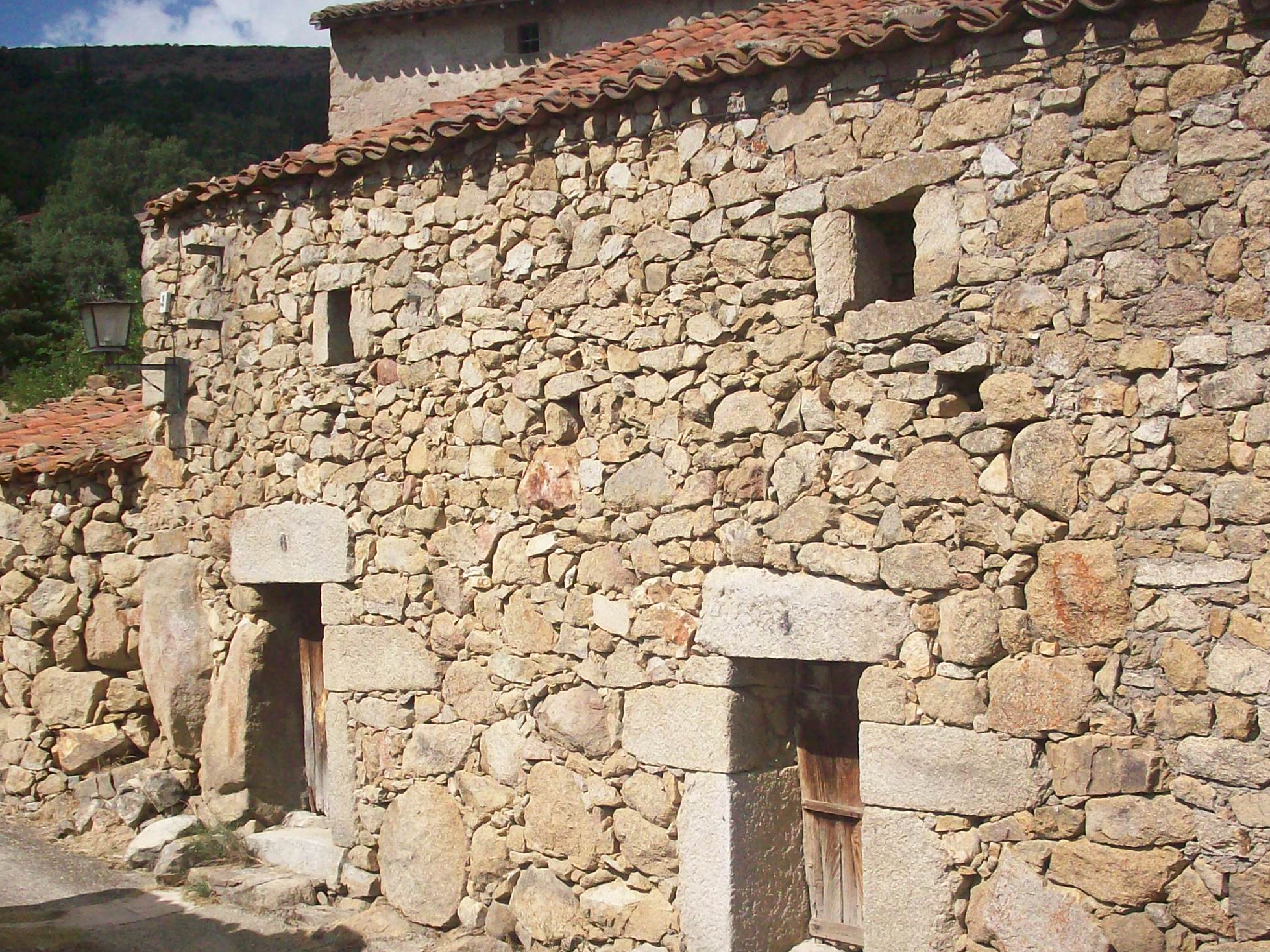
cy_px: 611
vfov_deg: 29.5
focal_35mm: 49
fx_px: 1798
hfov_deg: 38.9
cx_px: 640
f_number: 5.6
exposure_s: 1/1198
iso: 200
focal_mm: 6.2
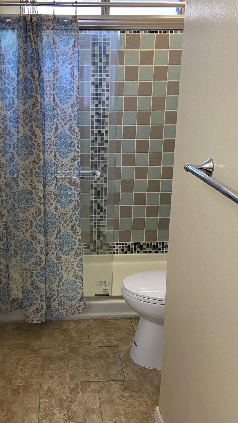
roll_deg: +0.2
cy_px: 212
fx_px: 415
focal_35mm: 37
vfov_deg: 54.0
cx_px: 74
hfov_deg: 31.7
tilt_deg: -15.4
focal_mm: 4.25
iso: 100
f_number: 1.8
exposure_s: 1/60
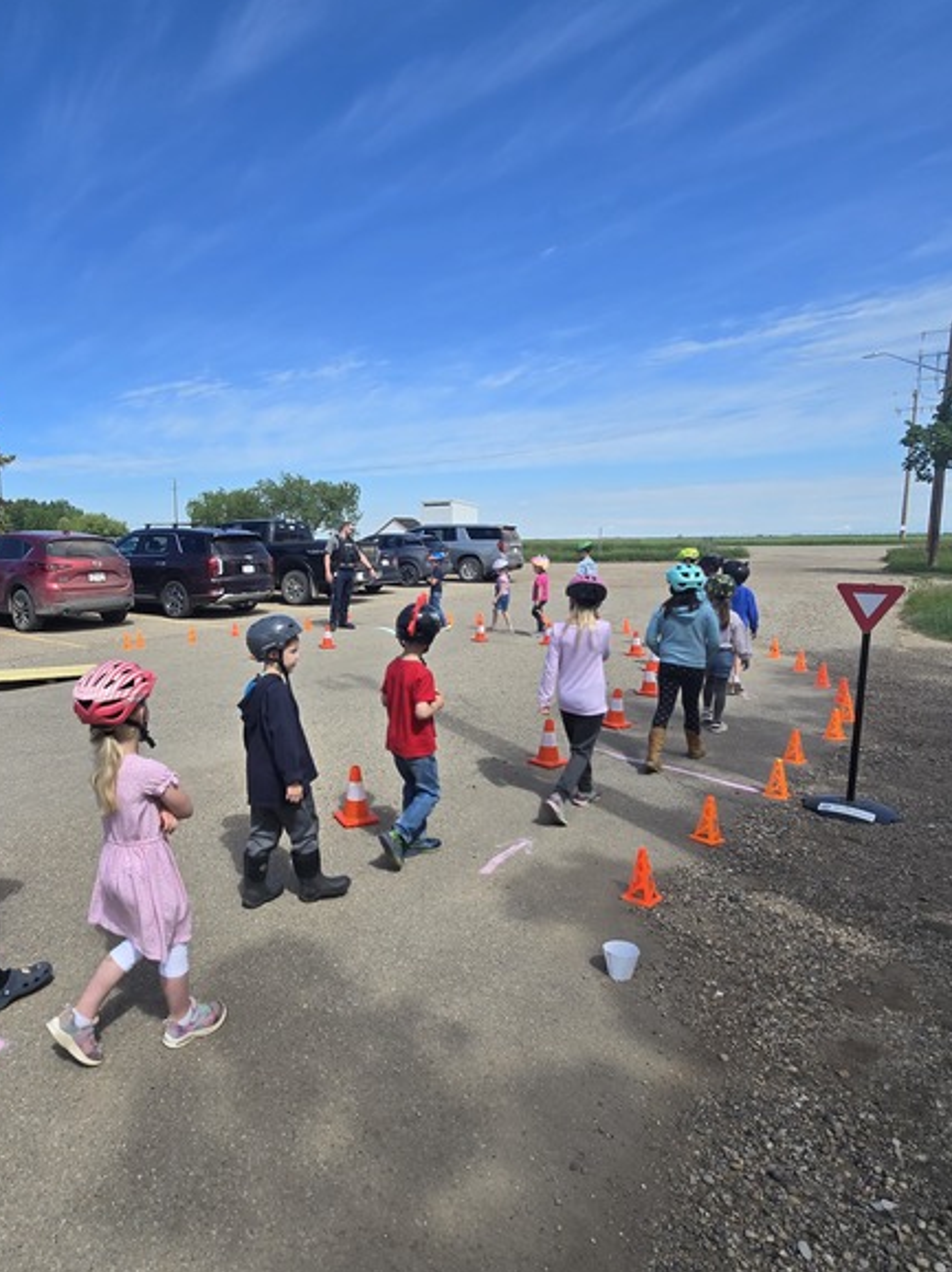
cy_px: 654
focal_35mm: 18
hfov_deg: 70.2
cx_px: 347
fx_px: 661
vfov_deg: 87.8
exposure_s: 1/2099
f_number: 2.2
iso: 50
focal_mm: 2.2
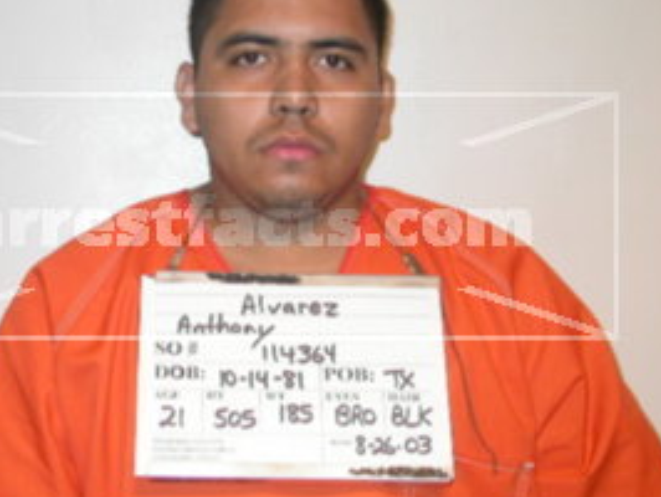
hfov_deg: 24.6
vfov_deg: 18.7
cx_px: 247
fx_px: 1510
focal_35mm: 79
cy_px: 217
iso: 100
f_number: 3.1
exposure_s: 1/60.3
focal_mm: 12.7
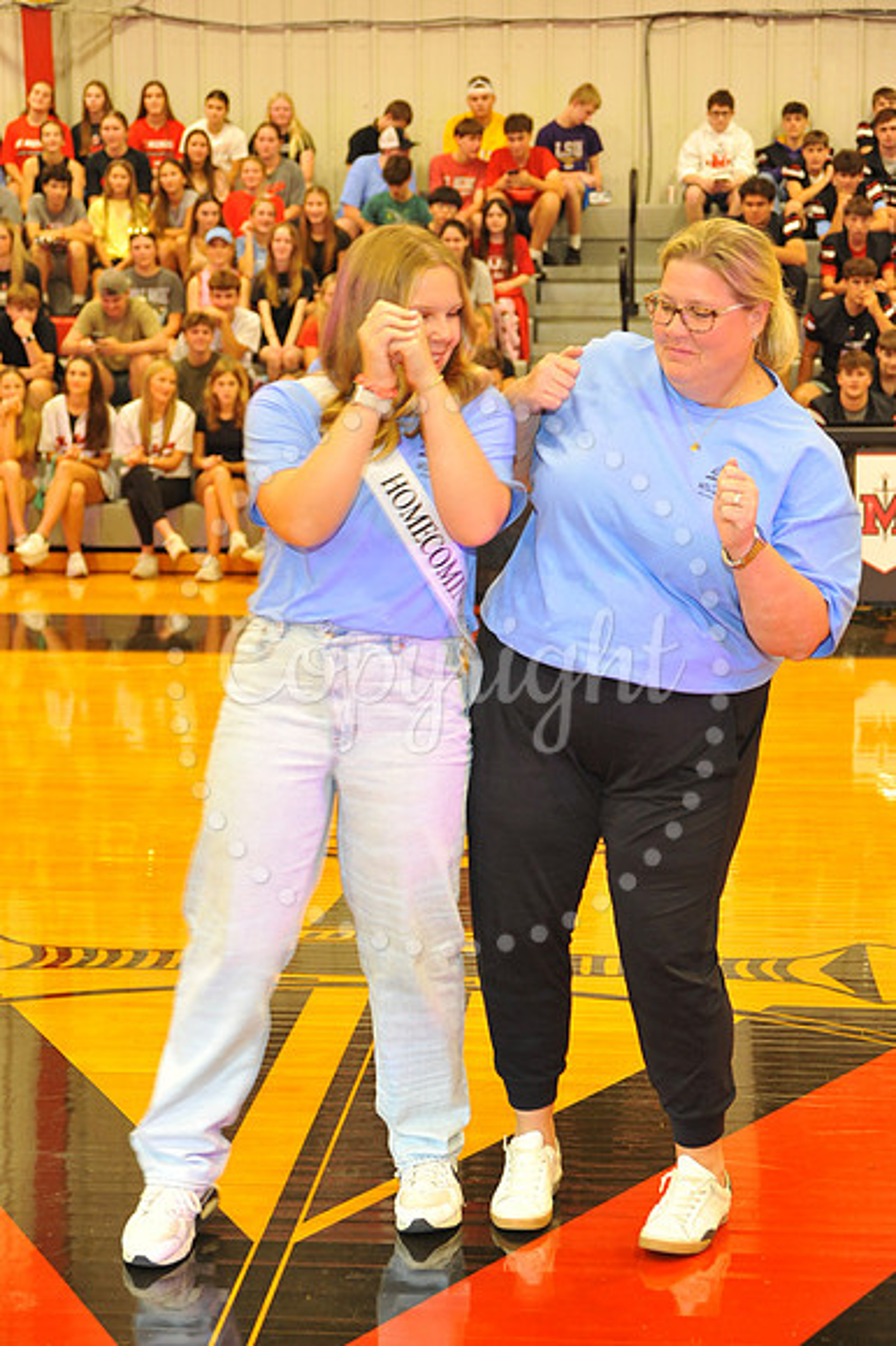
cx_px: 448
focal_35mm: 78
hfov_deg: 17.5
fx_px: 2915
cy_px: 673
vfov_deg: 26.0
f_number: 6.3
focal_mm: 78
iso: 2000
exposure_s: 1/50
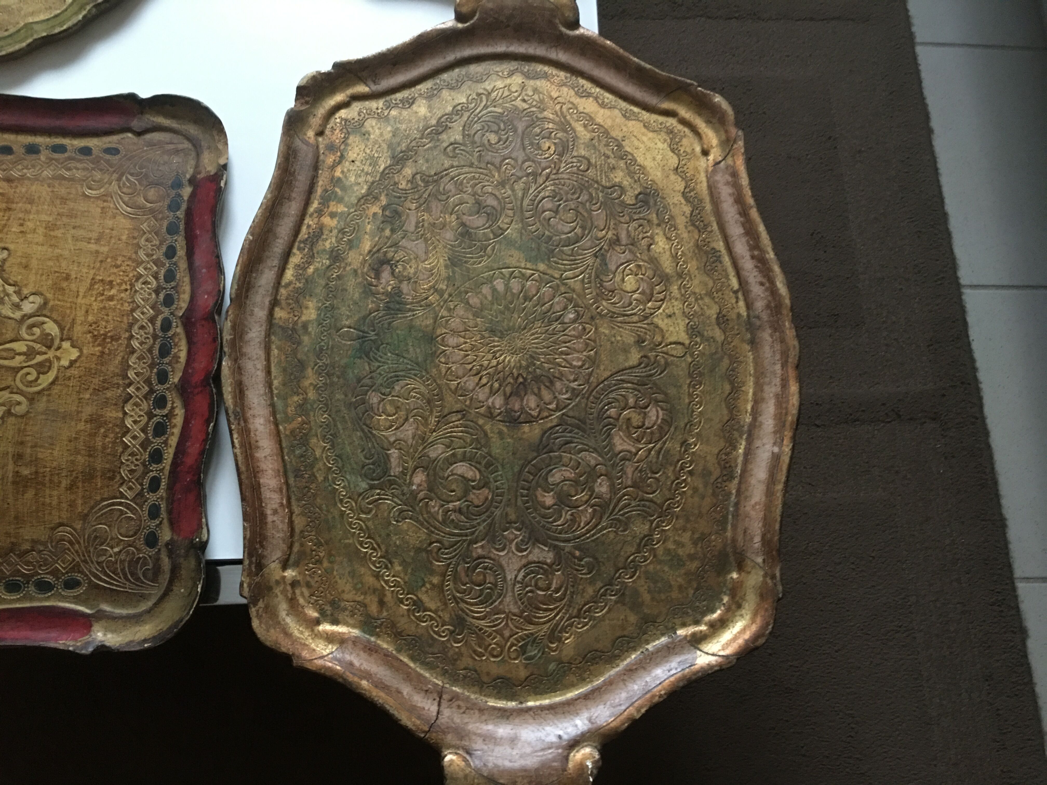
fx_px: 877
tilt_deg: -72.8
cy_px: 392
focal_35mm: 29
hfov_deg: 61.7
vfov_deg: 48.2
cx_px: 524
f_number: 2.2
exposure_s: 1/8
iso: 125
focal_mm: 4.15
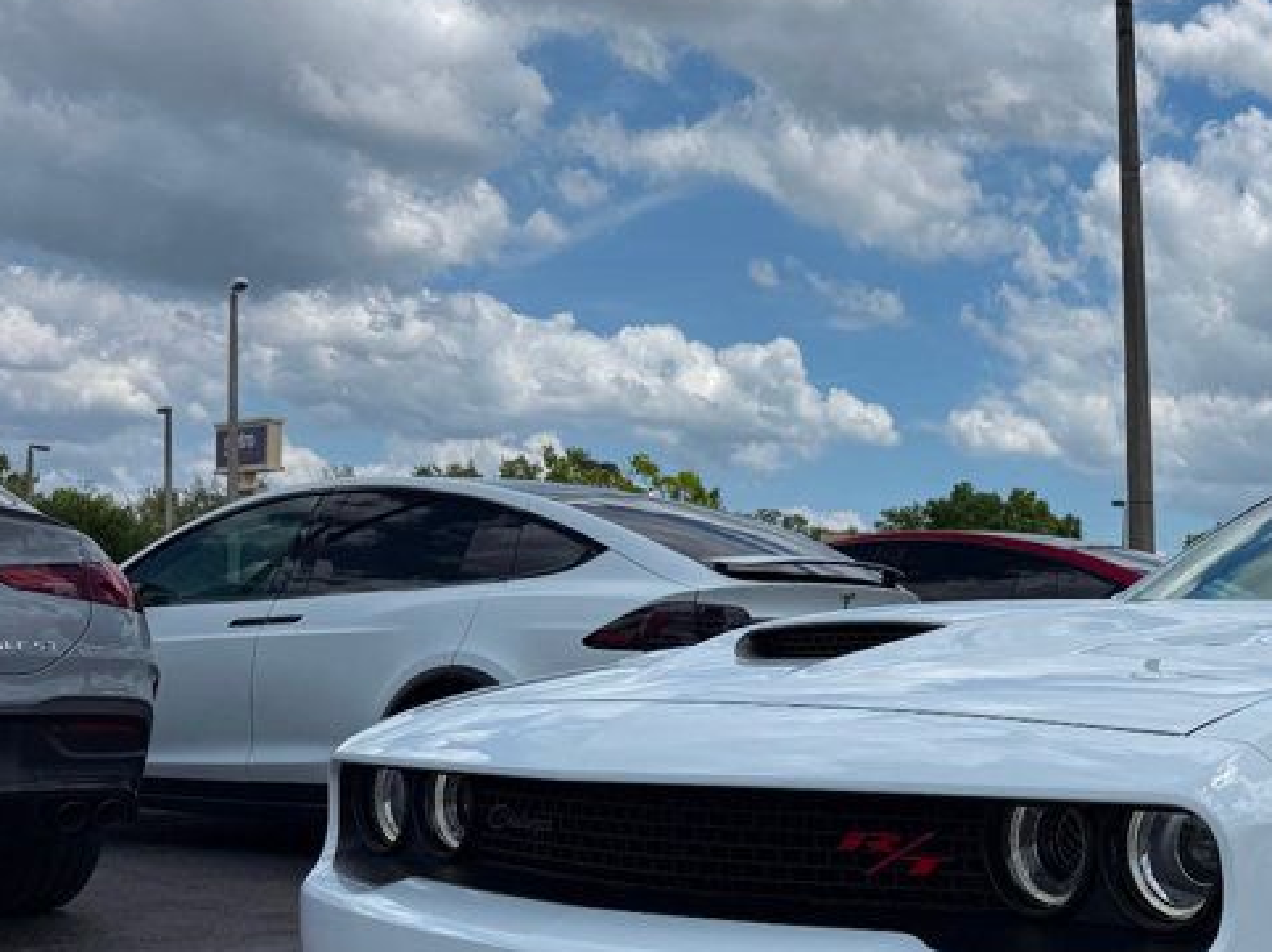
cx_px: 1343
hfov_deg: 33.5
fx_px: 1873
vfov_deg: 28.4
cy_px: 636
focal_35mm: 51
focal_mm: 6.76
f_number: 1.78
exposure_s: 1/10309
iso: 80
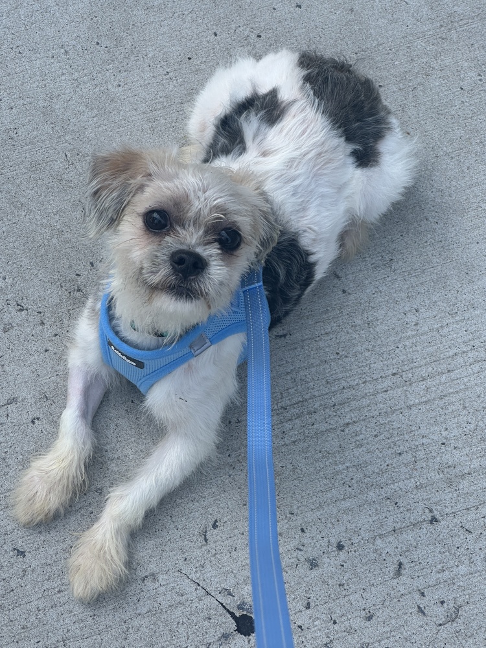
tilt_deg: -66.4
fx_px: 1441
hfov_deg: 19.1
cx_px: 243
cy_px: 324
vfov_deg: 25.3
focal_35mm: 77
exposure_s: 1/170
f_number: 2.8
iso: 32
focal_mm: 9
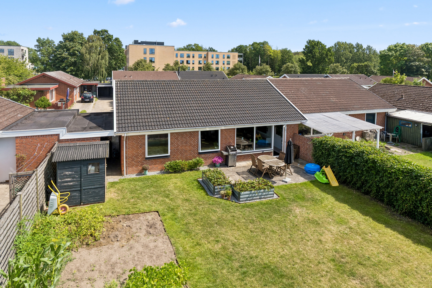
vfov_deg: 56.1
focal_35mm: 22
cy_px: 144
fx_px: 270
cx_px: 216
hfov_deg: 77.3
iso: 250
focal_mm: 15
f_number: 8
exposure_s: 1/640
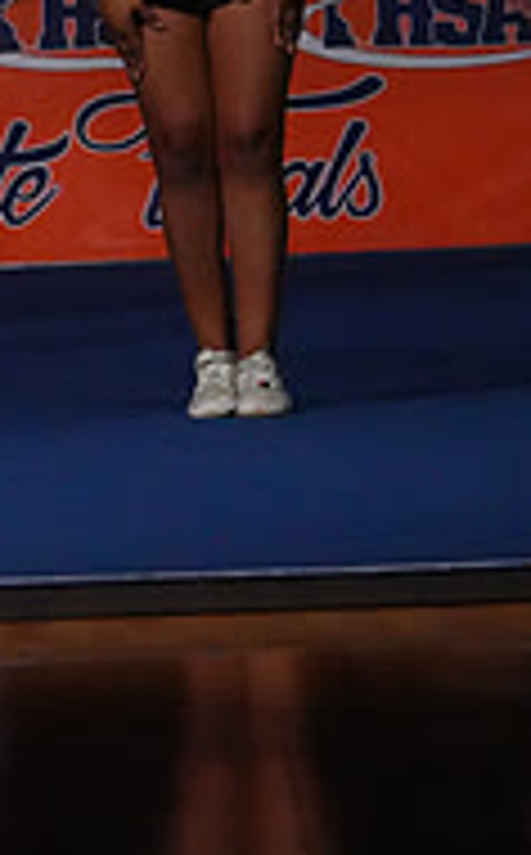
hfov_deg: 2.6
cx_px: -765
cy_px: -7
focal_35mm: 499
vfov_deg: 4.2
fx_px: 11607
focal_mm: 160
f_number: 5.6
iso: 16000
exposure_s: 1/1250
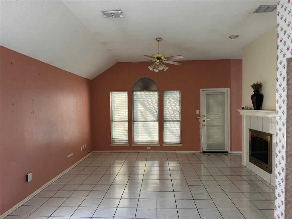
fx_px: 202
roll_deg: +0.7
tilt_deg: -1.8
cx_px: 146
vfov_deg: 56.8
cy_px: 110
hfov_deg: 71.6
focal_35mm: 24
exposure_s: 1/75
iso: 200
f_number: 1.78
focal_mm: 6.76
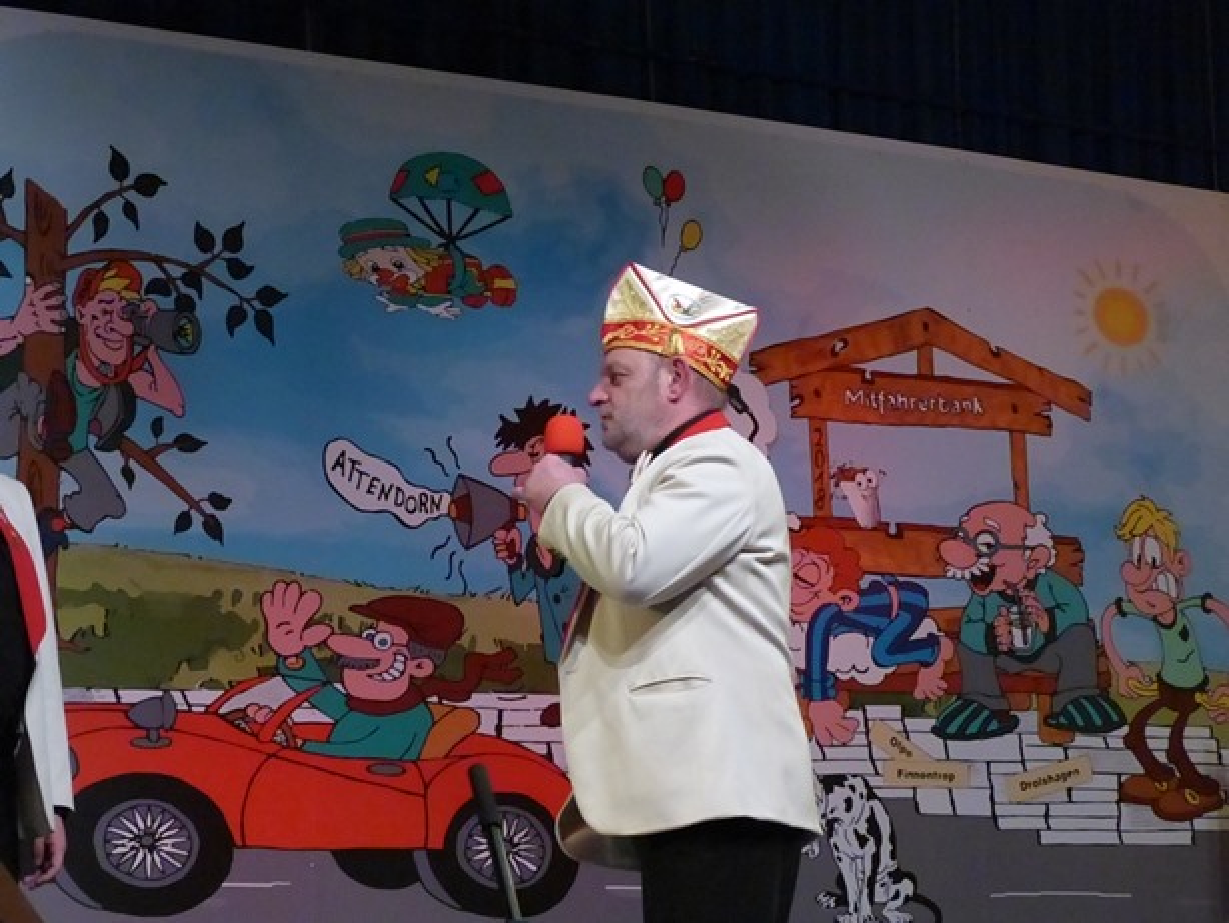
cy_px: 462
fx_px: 3694
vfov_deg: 14.2
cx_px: 614
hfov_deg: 18.9
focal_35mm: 104
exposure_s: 1/200
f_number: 4
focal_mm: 18.7
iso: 1600
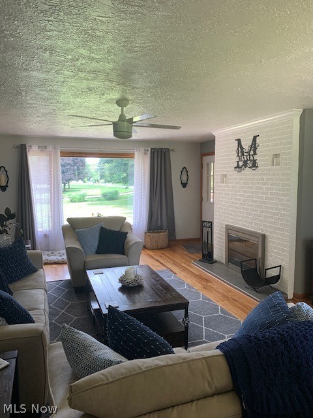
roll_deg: +0.7
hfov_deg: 53.1
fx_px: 313
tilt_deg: -2.5
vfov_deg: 67.3
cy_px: 209
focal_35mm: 26
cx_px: 156
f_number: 1.8
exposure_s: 1/121
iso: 100
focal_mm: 4.25
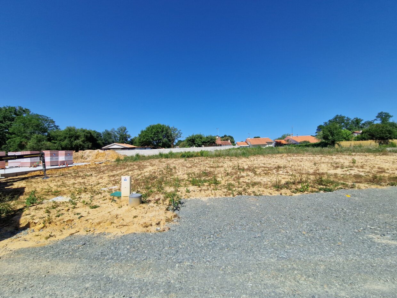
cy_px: 149
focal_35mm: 13
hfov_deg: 106.2
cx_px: 198
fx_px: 149
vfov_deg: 89.9
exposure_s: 1/3152
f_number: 2.2
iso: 50
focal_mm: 2.2
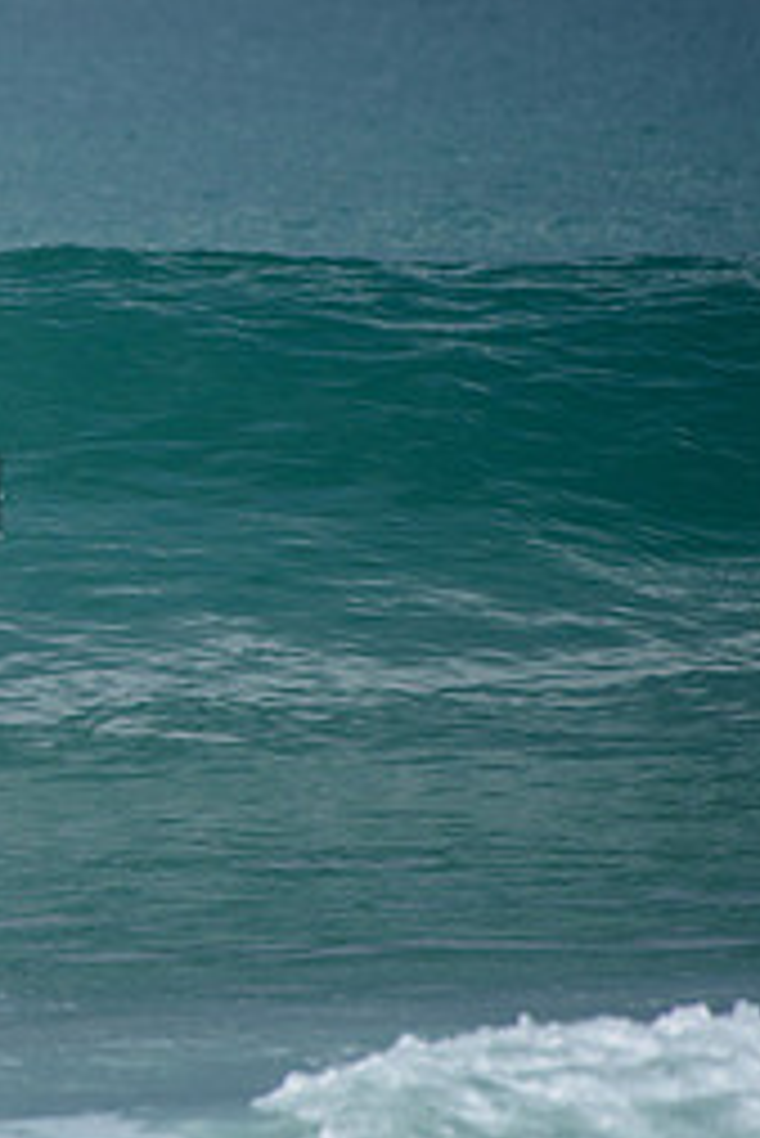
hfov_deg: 1.2
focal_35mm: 1145
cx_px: -472
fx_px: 36206
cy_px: 430
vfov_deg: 1.8
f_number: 5.6
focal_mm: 500
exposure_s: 1/2000
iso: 200
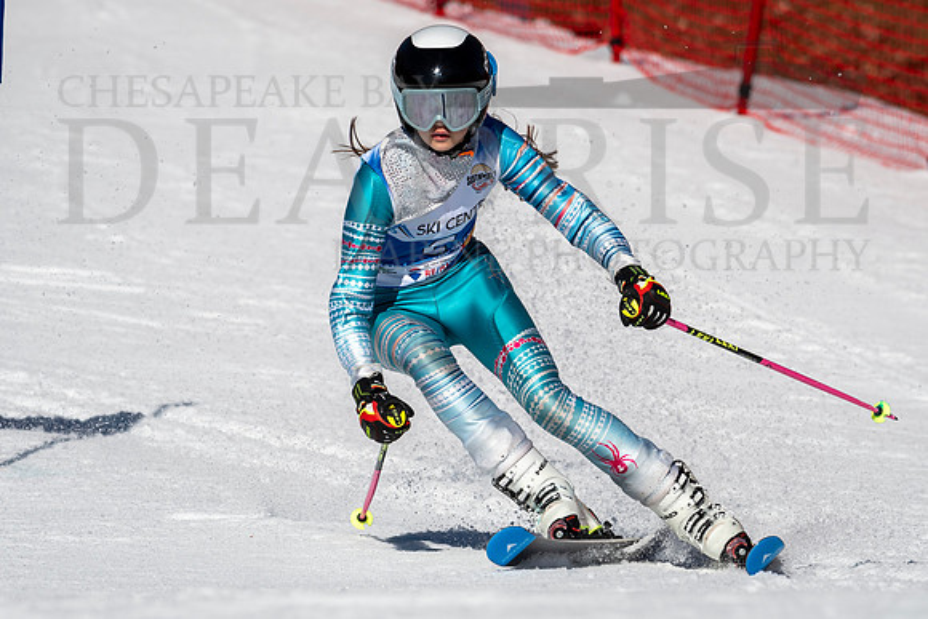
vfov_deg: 2.1
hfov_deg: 3.1
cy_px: 336
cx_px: 416
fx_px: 17241
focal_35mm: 669
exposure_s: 1/2000
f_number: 8
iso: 200
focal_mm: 400
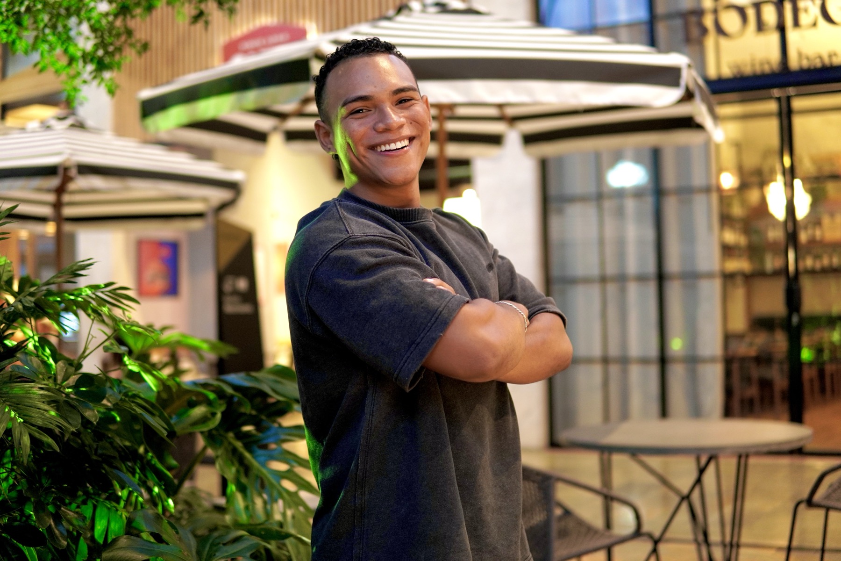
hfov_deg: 43.6
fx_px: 1051
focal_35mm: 45
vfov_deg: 29.9
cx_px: 420
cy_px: 280
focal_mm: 30
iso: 640
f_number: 1.4
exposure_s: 1/60
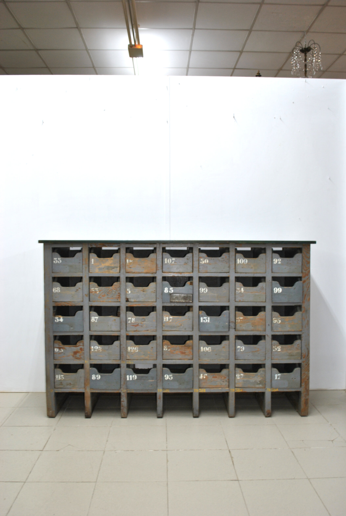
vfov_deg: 57.2
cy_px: 258
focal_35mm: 33
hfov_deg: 40.1
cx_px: 173
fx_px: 474
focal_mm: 22
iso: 200
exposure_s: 1/20
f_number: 4
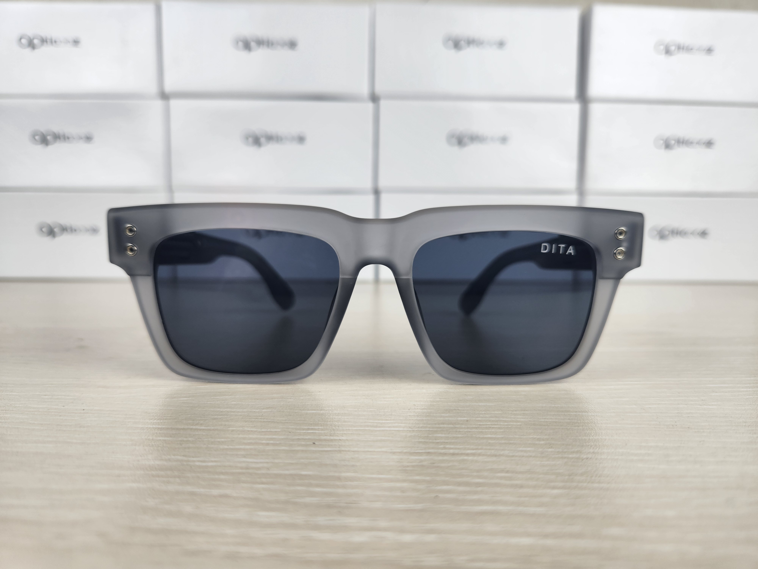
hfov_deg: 73.9
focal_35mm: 23
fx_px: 504
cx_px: 379
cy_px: 284
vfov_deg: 58.9
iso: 25
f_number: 1.8
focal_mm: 5.4
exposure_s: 1/180
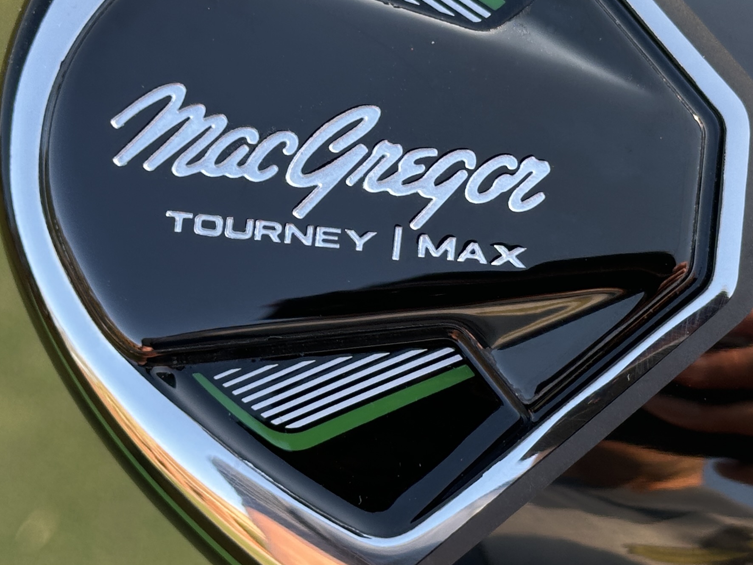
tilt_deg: -59.7
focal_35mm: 109
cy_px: 275
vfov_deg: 13.6
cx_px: 448
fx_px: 2371
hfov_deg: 18.0
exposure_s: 1/122
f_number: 1.78
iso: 50
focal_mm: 6.86
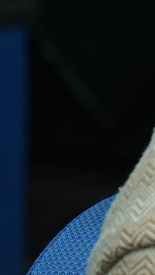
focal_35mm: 643
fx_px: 4694
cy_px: -380
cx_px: 91
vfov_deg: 3.3
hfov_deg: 1.9
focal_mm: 68
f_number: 3.2
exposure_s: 1/160
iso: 500
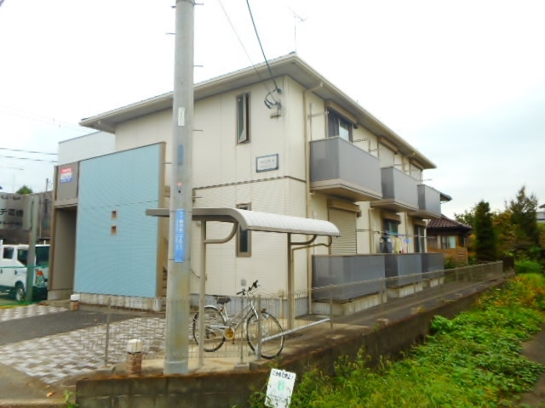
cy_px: 204
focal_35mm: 25
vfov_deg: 54.9
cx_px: 272
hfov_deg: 69.4
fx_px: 394
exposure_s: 1/125
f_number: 3.7
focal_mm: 4.5
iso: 80
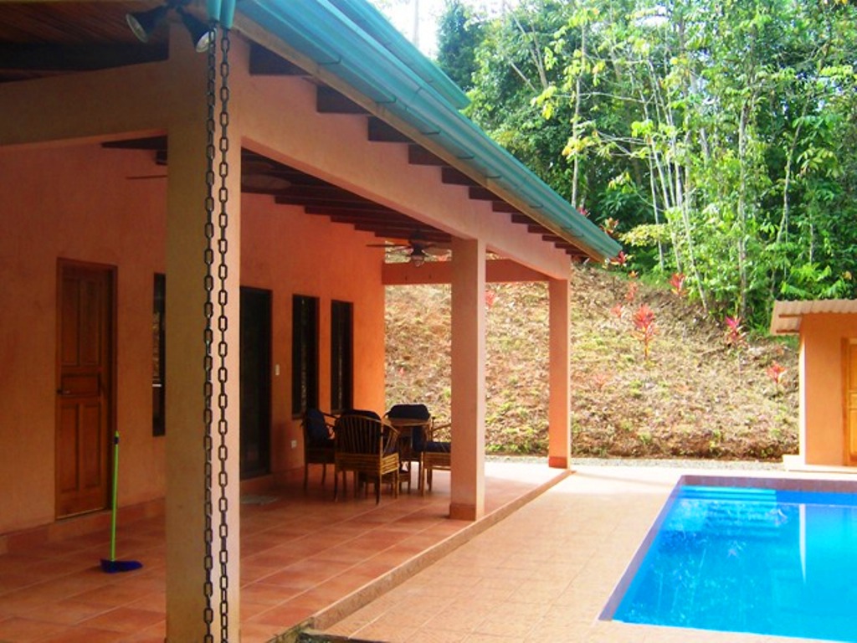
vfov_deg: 39.7
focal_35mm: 36
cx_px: 428
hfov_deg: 51.4
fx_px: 891
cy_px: 322
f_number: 3.4
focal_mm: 5.6
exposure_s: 1/180
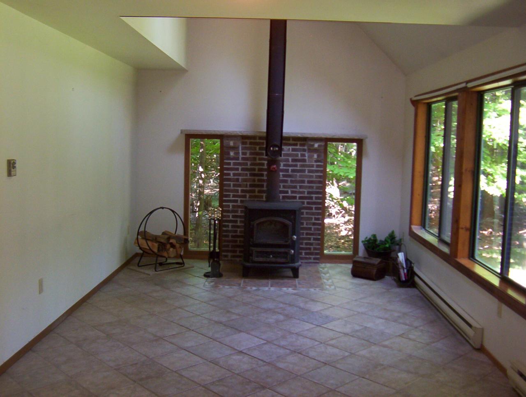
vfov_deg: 39.8
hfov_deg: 51.3
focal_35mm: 36
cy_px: 198
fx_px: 548
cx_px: 263
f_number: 2.76
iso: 140
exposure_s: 1/30
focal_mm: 5.54
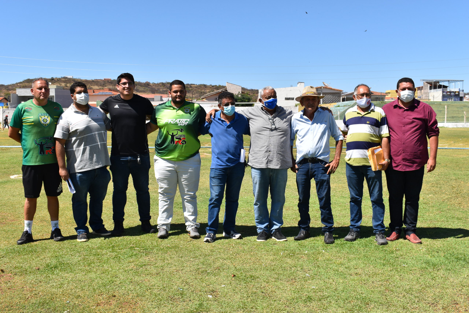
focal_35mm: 38
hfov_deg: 51.3
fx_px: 489
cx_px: 234
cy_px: 156
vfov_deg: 35.5
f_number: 10
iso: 200
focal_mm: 25
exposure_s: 1/400
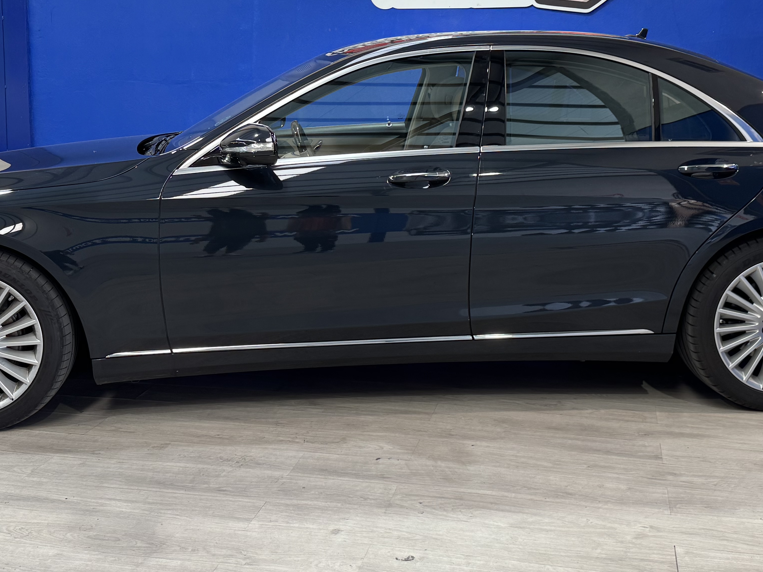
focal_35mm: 45
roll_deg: +0.4
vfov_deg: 31.8
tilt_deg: -5.7
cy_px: 172
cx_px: 386
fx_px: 992
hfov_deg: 42.1
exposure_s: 1/100
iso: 125
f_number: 1.78
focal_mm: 6.76
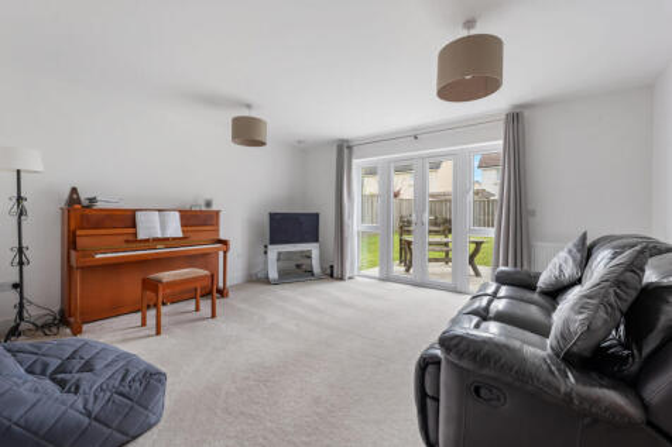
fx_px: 261
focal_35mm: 14
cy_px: 224
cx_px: 336
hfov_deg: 104.3
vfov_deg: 81.2
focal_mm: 14
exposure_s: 1/15
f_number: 8
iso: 640
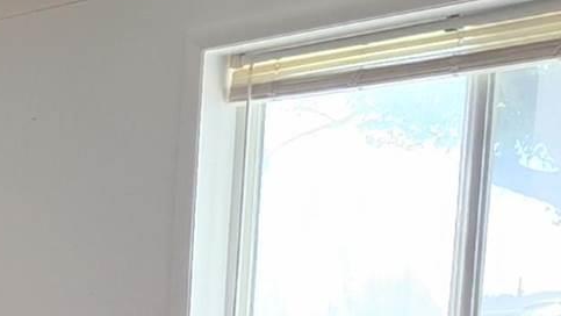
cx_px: -312
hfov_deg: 20.0
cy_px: 558
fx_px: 1339
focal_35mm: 90
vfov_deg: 12.4
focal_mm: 2.2
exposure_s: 1/120
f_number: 1.9
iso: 200
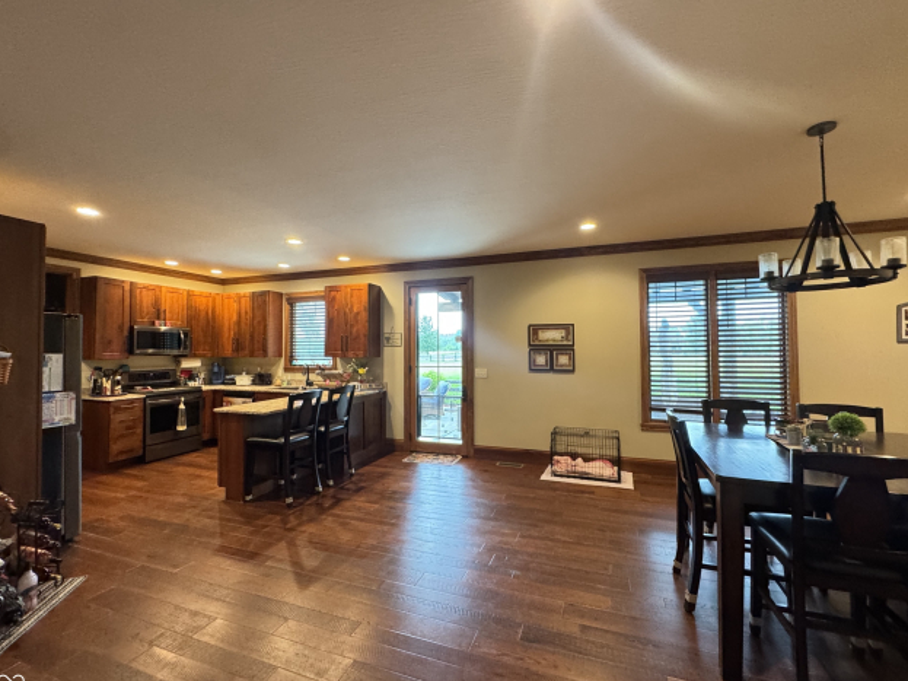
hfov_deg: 98.1
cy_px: 338
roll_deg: +1.7
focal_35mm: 15
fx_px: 393
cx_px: 469
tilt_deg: +1.6
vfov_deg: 81.7
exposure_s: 1/60
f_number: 2.2
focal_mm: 2.22
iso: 500
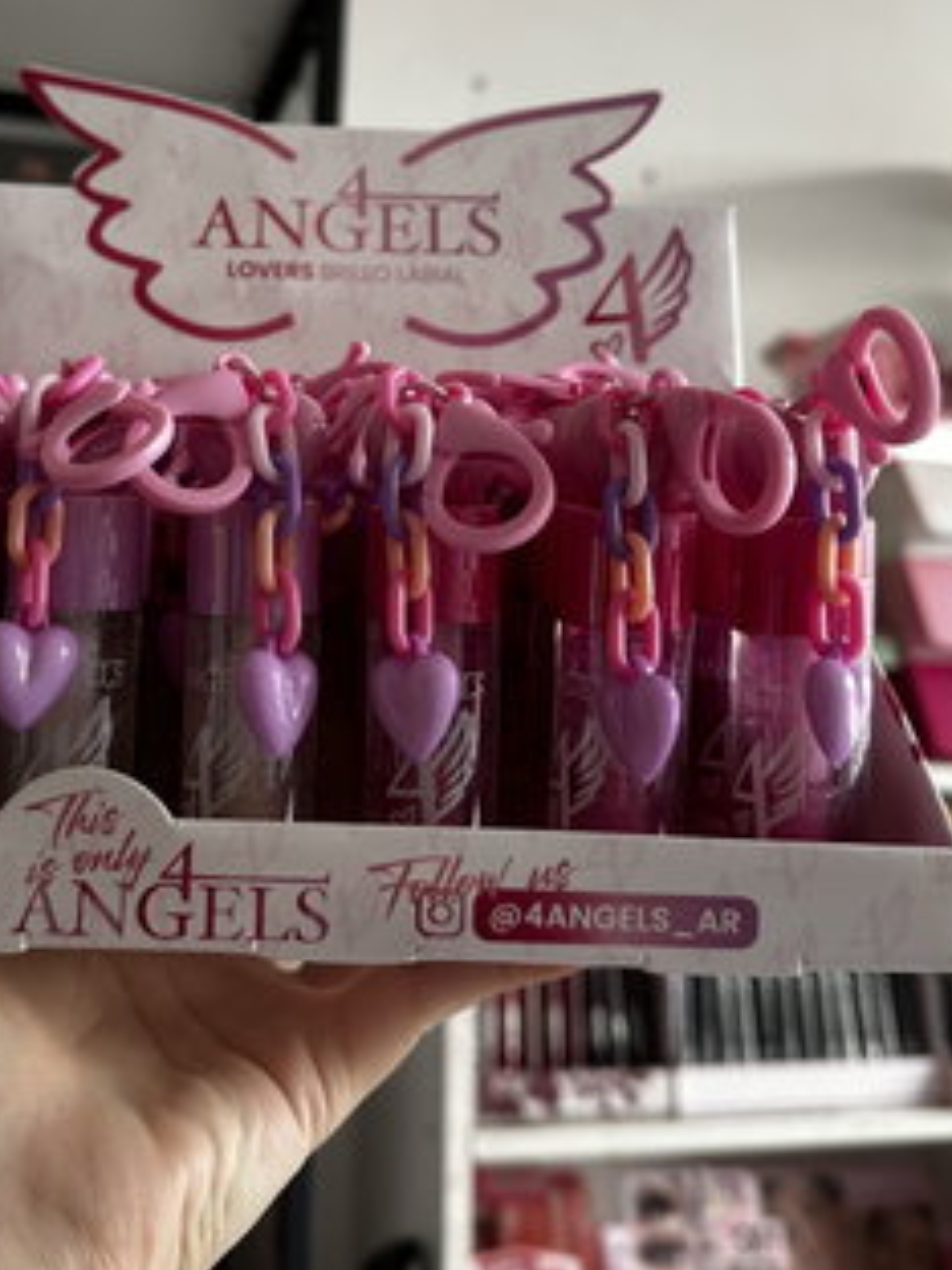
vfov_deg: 44.8
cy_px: 385
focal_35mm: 41
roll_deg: -2.0
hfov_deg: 35.0
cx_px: 362
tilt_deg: +15.2
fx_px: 1503
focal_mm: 6.86
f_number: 1.78
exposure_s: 1/121
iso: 160
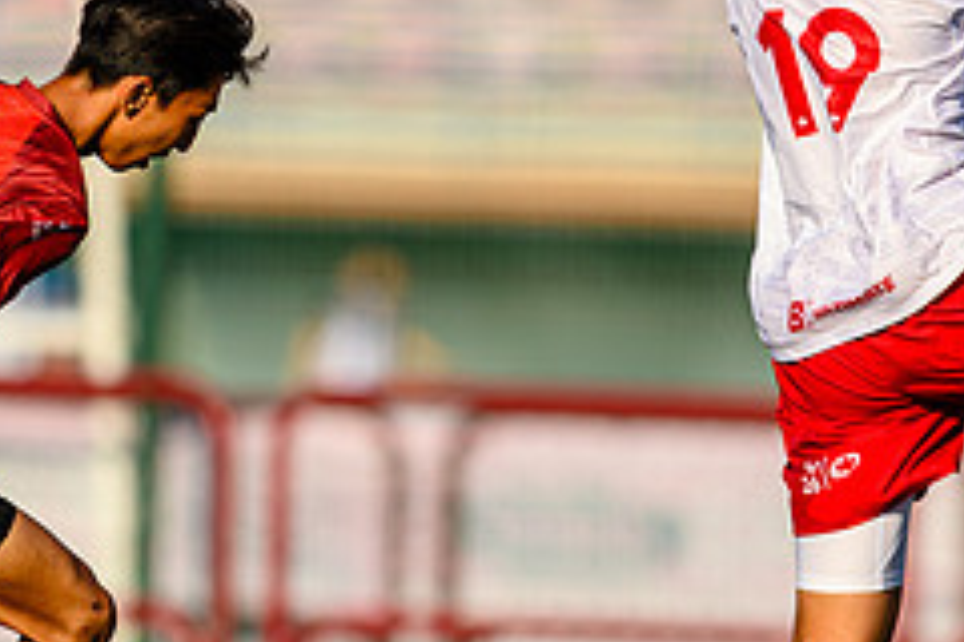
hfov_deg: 1.9
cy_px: 391
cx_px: 691
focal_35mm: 1104
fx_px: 29560
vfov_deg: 1.2
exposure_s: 1/1600
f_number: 3.2
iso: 100
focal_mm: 400
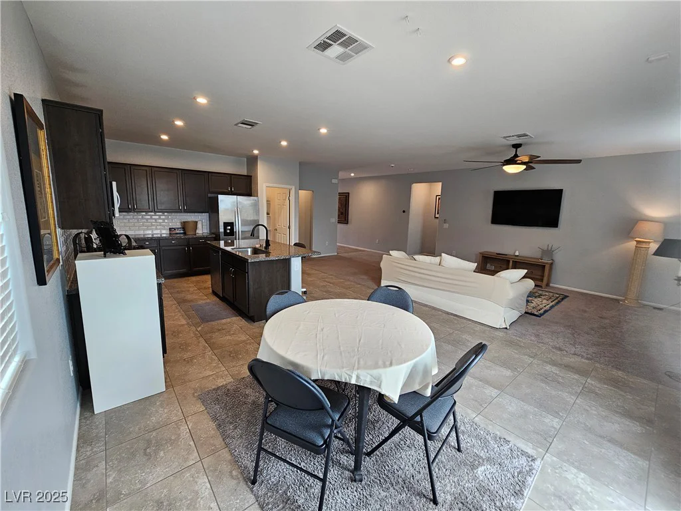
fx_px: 256
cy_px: 256
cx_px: 340
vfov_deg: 89.9
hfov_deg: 106.2
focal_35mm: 13
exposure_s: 1/60
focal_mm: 2.2
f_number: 2.2
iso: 80
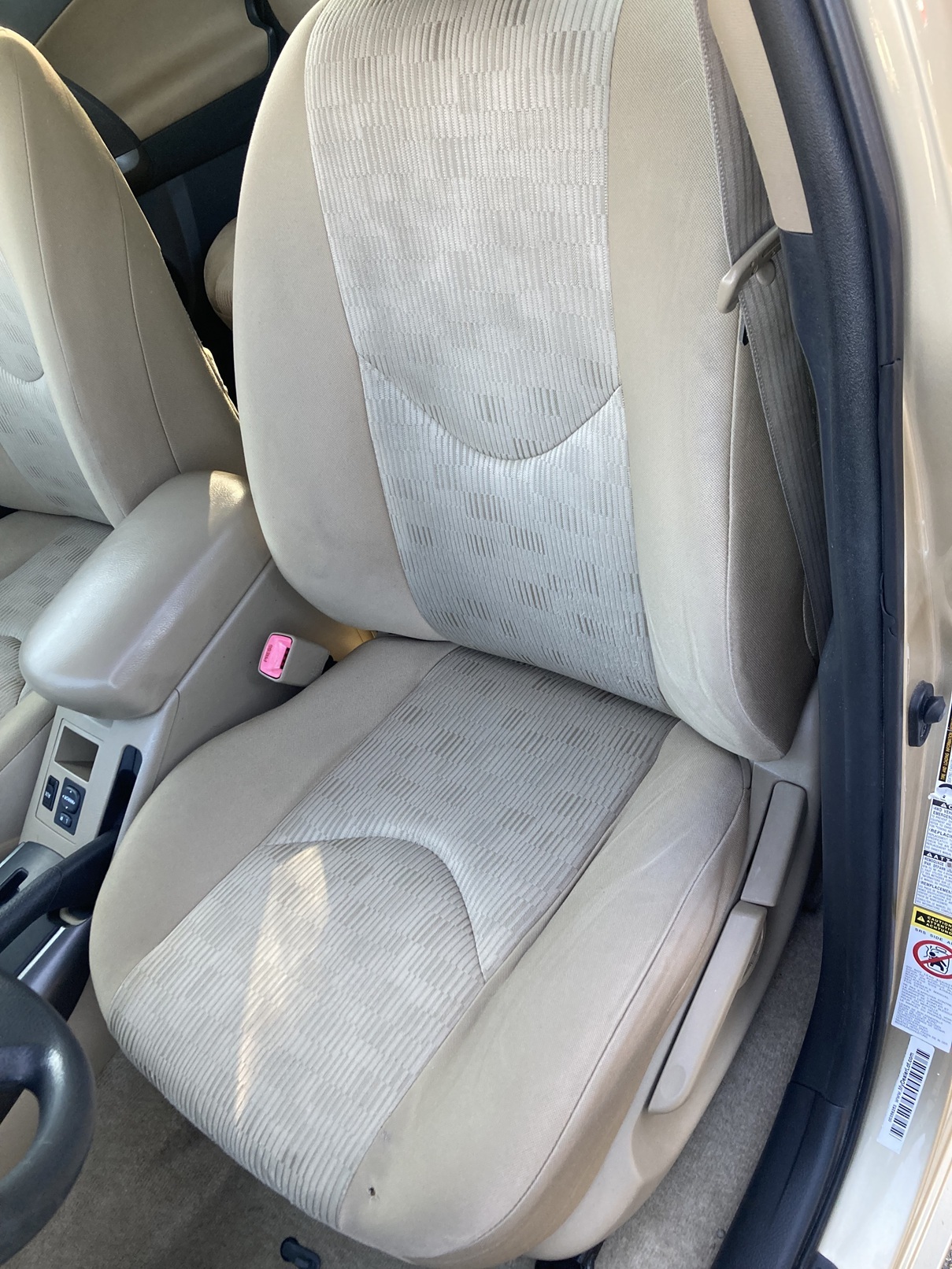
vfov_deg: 63.4
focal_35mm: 28
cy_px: 634
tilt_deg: -41.5
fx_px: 1027
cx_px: 476
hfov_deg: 49.7
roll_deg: +30.3
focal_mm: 3.99
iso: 80
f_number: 1.8
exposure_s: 1/121
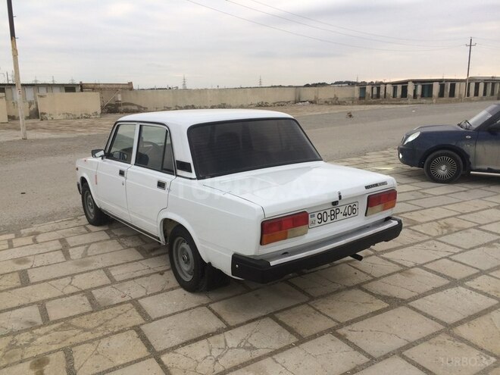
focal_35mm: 29
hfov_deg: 61.7
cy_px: 188
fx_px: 419
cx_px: 250
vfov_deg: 48.2
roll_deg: +1.2
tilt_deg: -13.2
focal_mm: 4.15
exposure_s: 1/111
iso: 32
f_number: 2.2
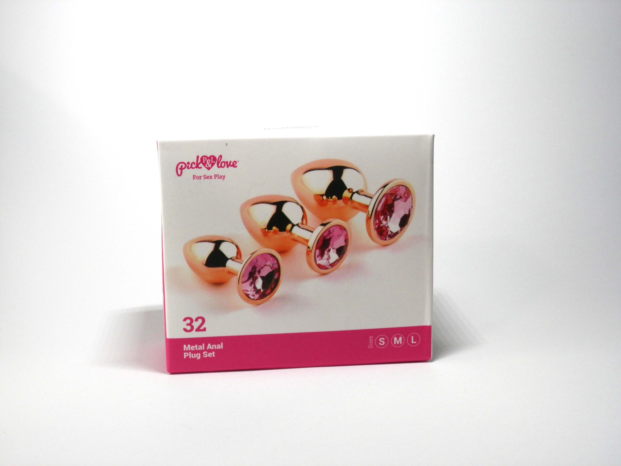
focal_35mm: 45
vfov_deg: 32.2
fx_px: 807
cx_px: 310
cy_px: 233
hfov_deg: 42.1
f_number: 3.8
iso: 125
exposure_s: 1/80
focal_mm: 8
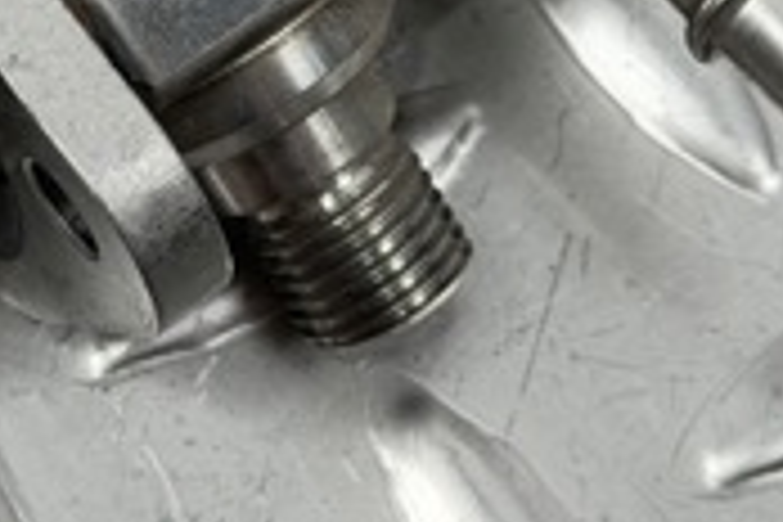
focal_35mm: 184
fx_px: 4002
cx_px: 90
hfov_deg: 11.1
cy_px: -169
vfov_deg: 7.4
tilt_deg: -67.7
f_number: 1.78
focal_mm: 6.76
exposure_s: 1/50
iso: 50
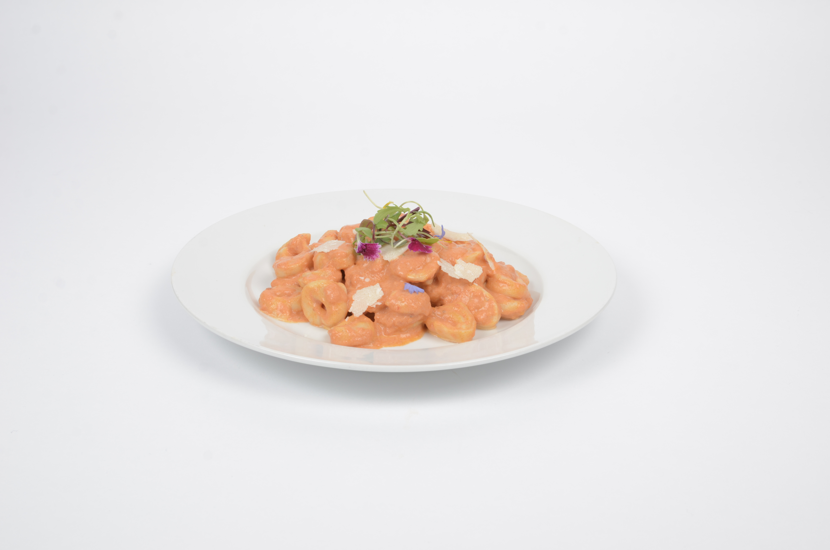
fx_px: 1173
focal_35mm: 51
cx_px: 415
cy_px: 275
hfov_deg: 39.0
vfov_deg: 26.4
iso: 160
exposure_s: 1/125
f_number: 8
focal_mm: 34
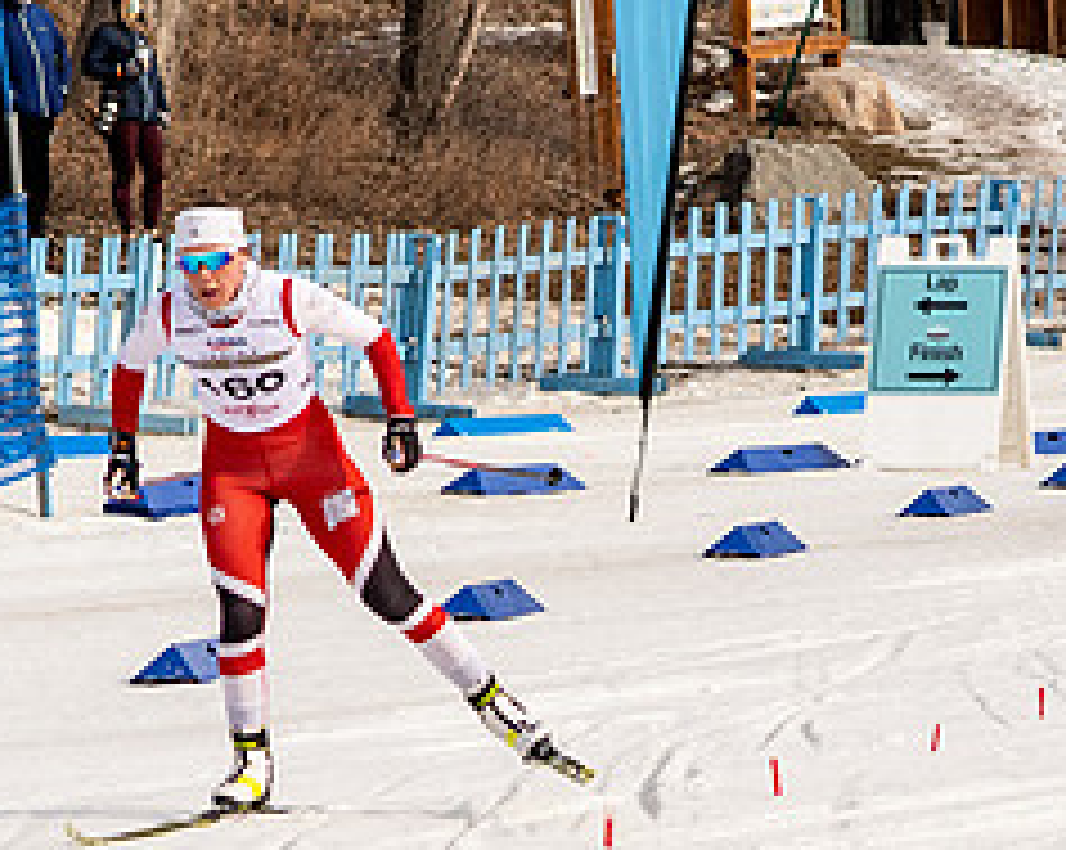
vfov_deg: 3.9
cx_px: 518
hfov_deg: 4.9
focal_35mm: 392
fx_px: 12352
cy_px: 693
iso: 400
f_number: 5.6
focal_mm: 85
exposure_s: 1/2000
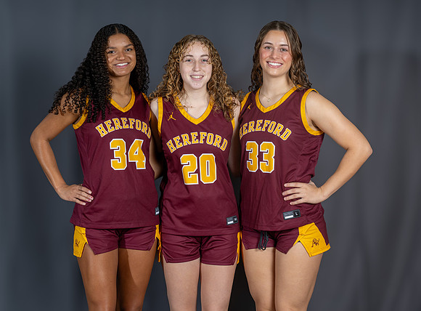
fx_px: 1277
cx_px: 238
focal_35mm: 106
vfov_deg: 13.9
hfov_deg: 18.7
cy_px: 146
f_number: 8
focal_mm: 83
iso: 200
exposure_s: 1/200
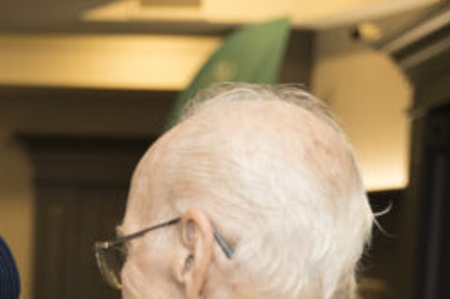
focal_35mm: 154
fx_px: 1918
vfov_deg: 8.5
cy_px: 582
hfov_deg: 13.0
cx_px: -104
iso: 800
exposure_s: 1/200
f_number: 2.8
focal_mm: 39.4
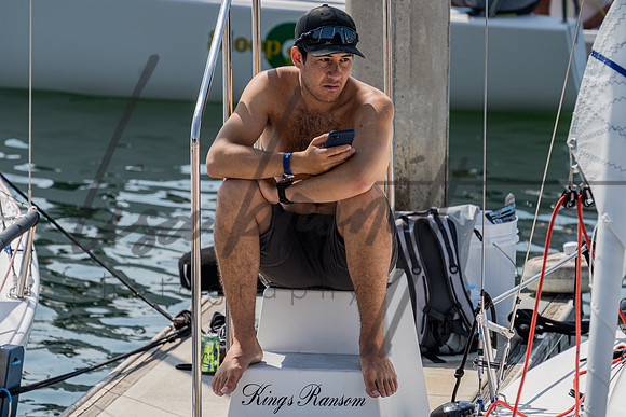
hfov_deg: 6.5
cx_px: 306
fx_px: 5515
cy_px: 201
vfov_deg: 4.3
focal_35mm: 317
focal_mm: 200
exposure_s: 1/400
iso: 125
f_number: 6.3
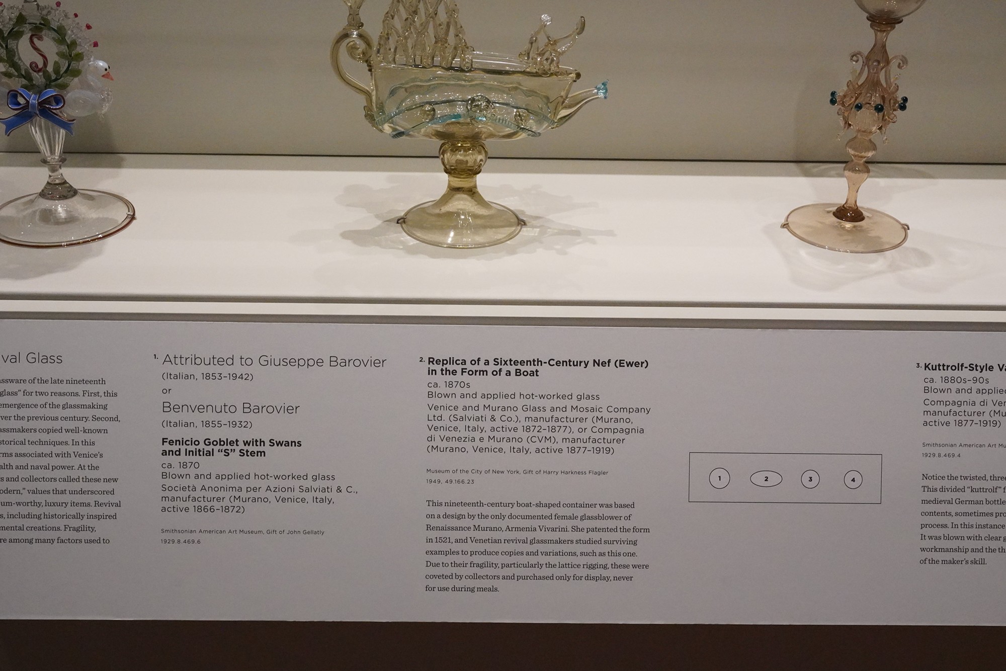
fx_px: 978
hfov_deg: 54.4
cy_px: 336
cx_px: 503
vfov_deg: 37.9
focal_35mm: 35
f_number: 11
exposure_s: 1/100
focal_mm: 35
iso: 8000
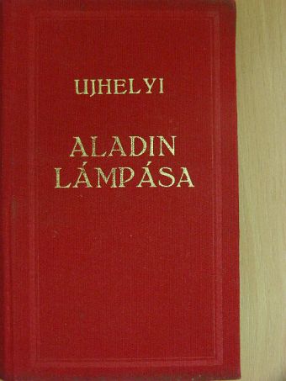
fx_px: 694
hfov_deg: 23.3
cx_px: 143
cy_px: 190
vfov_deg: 30.7
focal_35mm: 63
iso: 200
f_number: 3.5
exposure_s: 1/14.8
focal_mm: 10.5
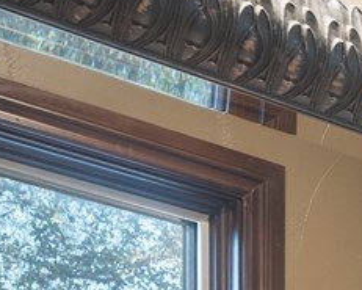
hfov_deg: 11.4
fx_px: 1511
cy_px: 672
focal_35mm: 141
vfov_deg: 9.8
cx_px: 856
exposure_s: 1
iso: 400
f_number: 8
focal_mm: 16
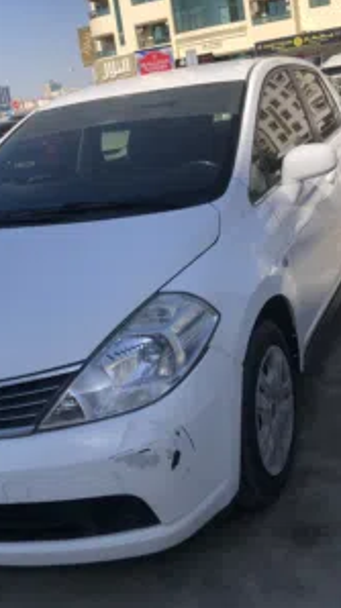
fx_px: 661
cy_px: 243
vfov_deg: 49.1
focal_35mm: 41
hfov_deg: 28.9
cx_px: 194
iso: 25
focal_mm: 4
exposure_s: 1/2404
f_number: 1.8
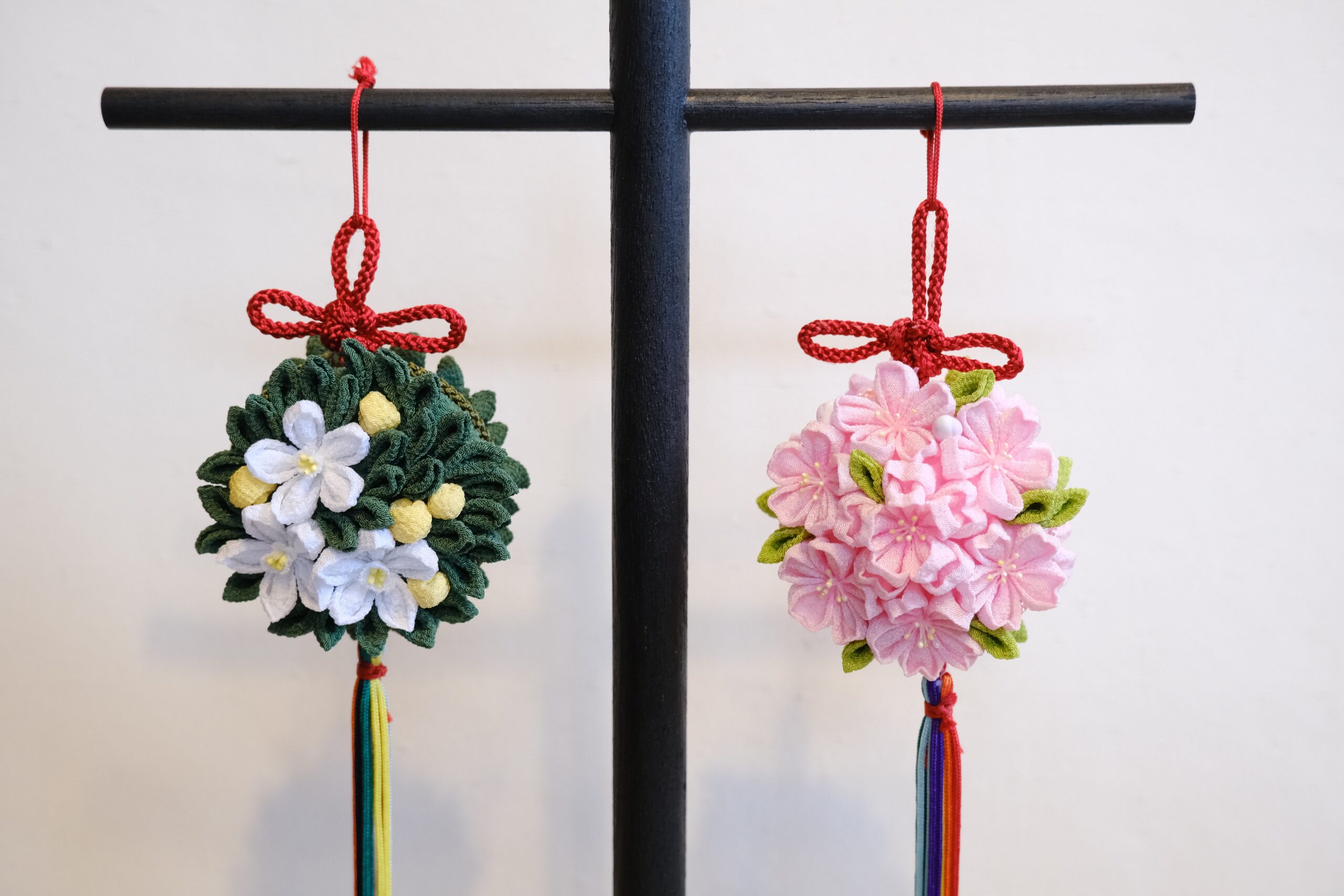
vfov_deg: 32.6
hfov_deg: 47.4
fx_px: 1531
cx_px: 672
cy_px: 448
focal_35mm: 41
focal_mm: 27.1
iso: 2000
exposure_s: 1/40
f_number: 4.4
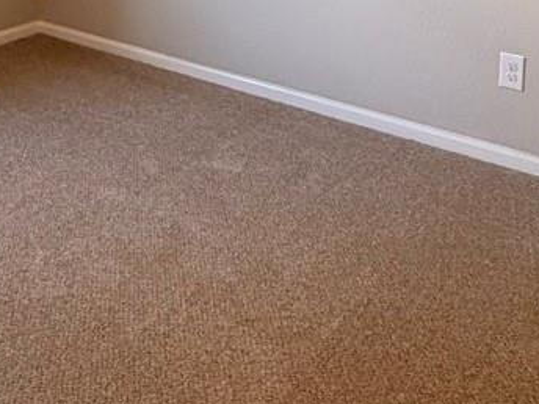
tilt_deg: -2.7
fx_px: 888
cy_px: -182
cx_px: 124
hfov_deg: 33.0
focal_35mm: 57
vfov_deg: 21.9
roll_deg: +0.0
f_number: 2.2
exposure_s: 1/120
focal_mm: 2.22
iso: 320
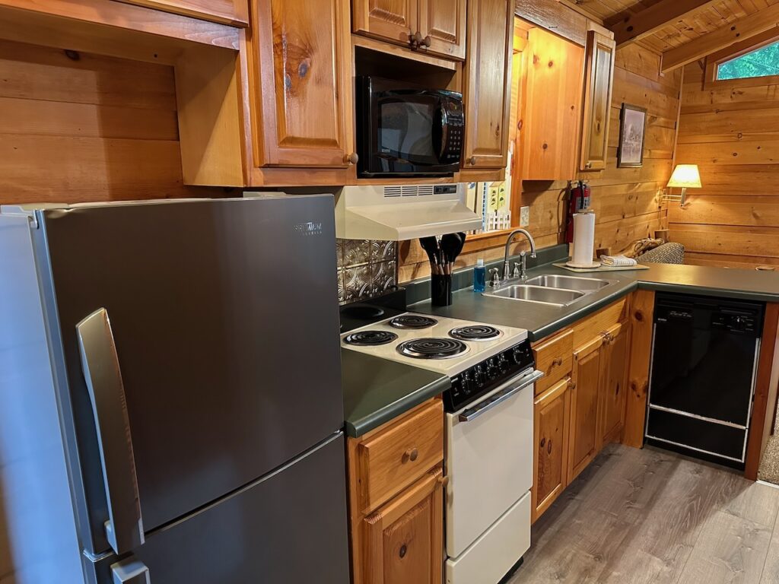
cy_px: 292
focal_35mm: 24
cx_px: 390
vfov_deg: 56.8
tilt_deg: -12.6
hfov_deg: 71.6
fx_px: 540
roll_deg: +0.8
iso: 800
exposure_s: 1/40
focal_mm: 6.86
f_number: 1.78
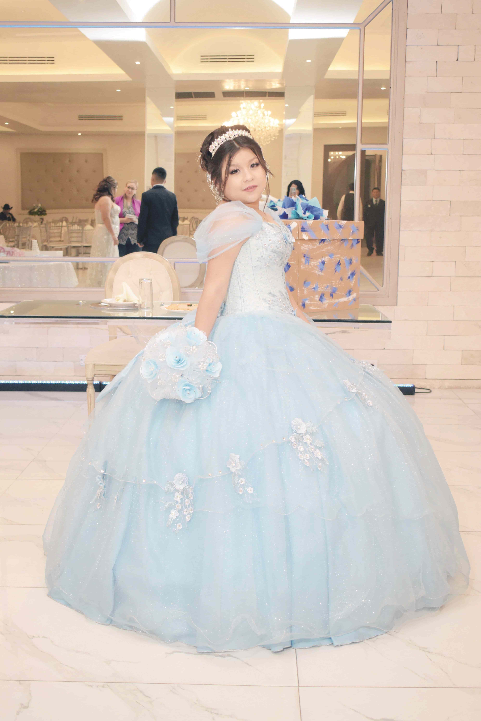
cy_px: 360
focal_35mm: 46
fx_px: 932
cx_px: 240
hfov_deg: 28.9
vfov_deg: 42.3
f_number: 4.2
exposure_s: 1/125
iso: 1600
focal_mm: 31
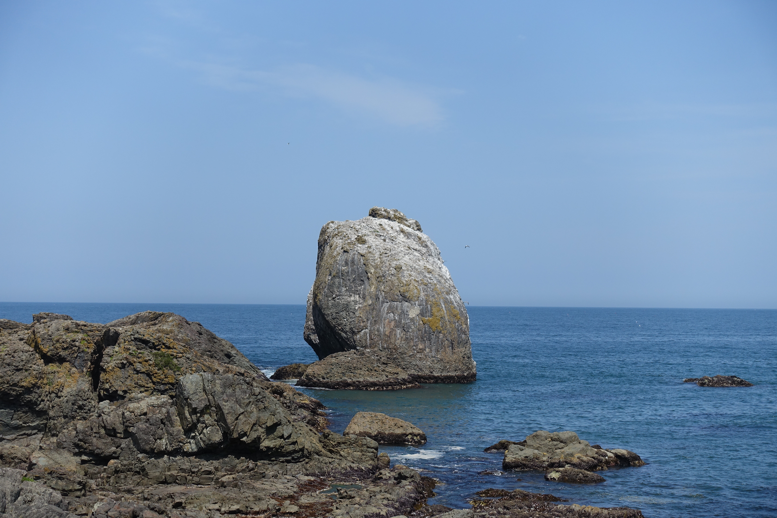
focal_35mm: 70
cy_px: 259
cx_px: 388
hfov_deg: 28.8
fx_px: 1511
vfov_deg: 19.5
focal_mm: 25.7
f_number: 5.6
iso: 125
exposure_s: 1/800
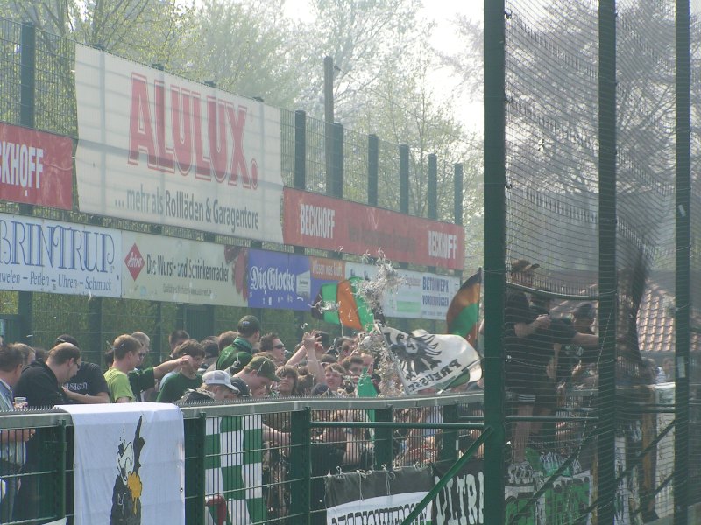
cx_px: 350
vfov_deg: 9.1
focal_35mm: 164
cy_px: 262
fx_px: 3321
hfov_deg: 12.0
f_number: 5.6
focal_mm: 25.1
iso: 50
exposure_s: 1/320
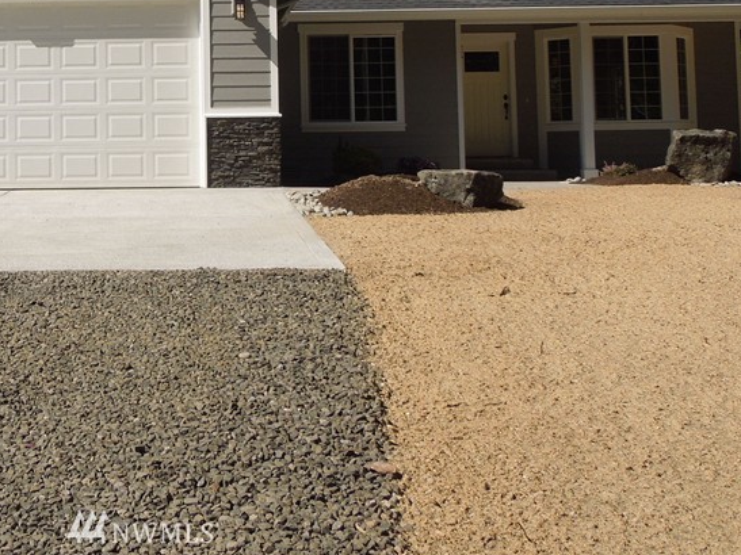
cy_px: 58
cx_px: 144
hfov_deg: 32.3
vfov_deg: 24.5
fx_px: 1241
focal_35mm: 58
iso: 100
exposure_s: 1/320
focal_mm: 5.6
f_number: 7.2
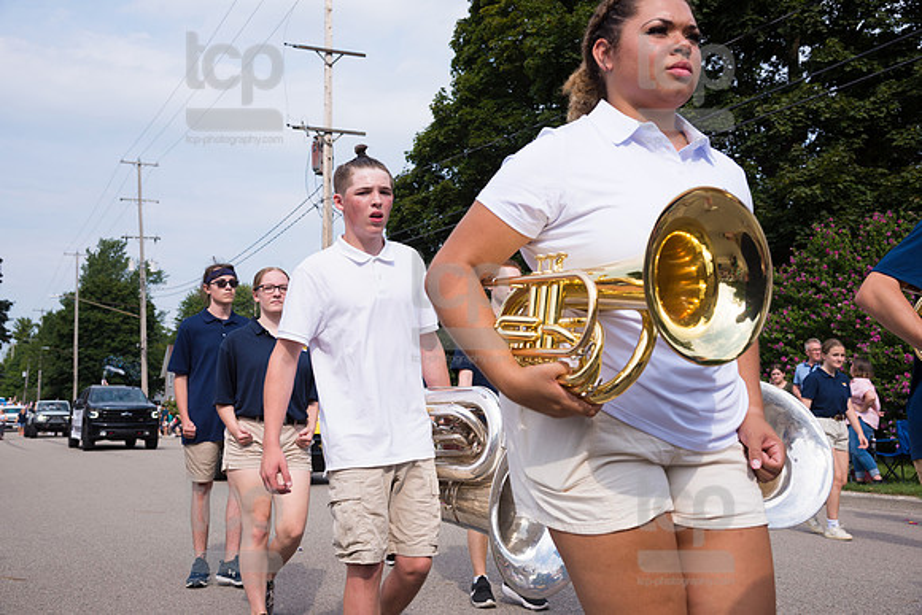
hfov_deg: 50.7
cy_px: 308
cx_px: 461
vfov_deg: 35.1
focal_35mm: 38
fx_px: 973
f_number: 6.3
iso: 80
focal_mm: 38
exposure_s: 1/500
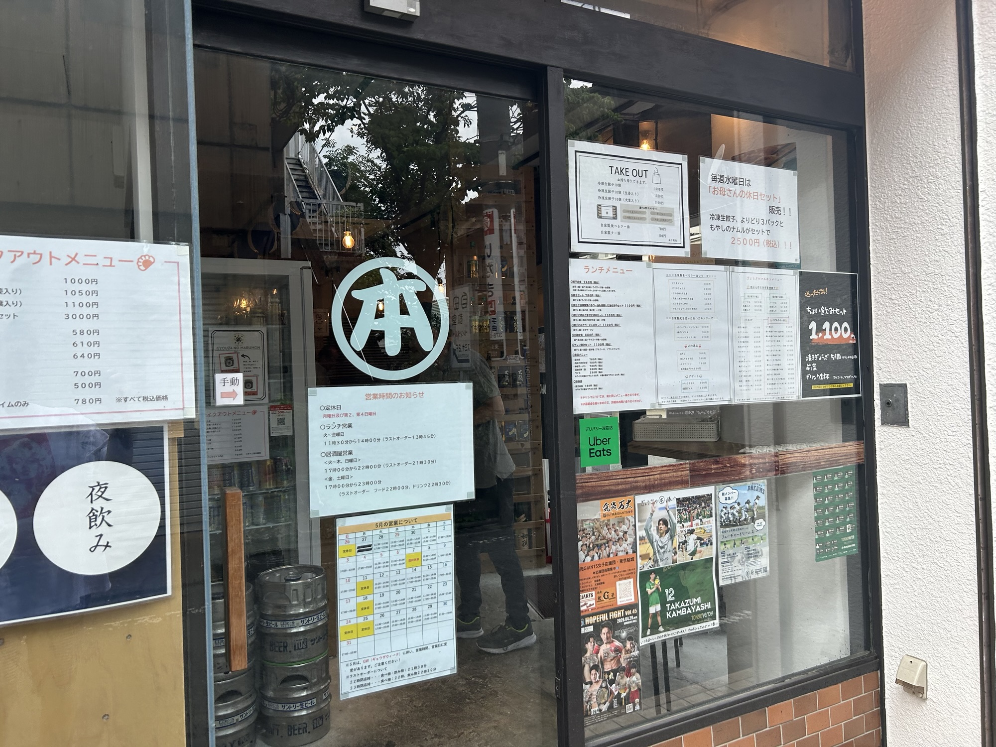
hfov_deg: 67.3
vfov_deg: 53.1
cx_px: 498
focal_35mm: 26
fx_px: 748
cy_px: 374
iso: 50
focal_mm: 5.7
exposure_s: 1/820
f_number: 1.5
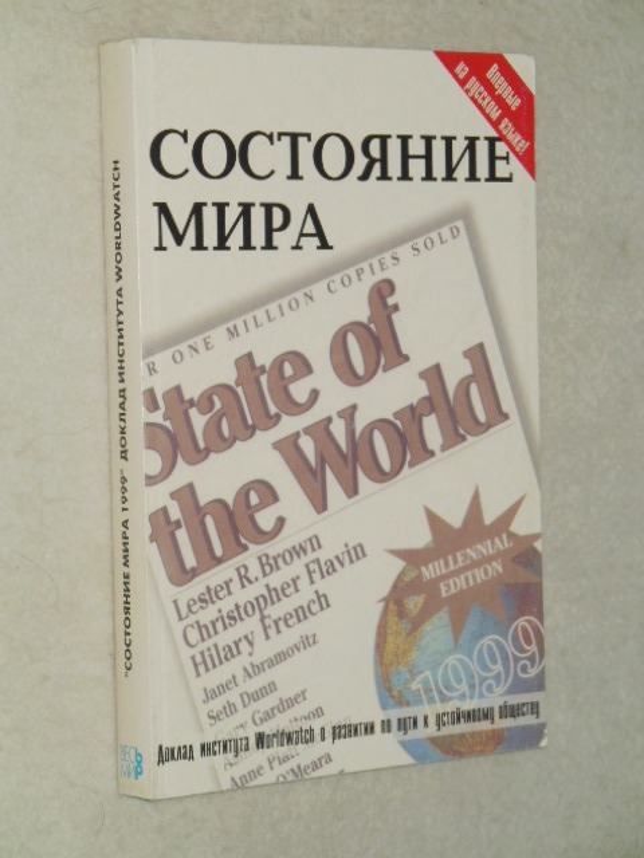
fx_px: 2753
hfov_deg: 13.3
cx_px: 322
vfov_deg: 17.7
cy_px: 429
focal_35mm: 111
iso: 200
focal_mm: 19.7
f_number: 4.8
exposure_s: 1/60
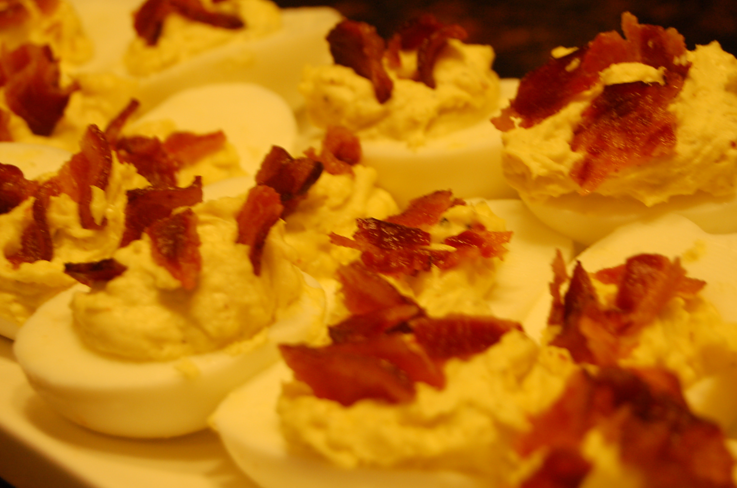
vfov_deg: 15.2
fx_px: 1830
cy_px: 244
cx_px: 390
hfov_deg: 22.8
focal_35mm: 90
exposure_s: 1/30
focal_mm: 55
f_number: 5.6
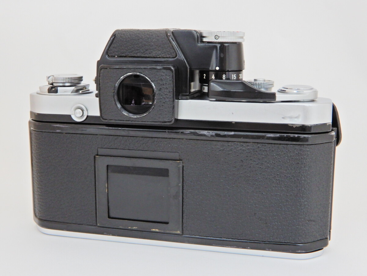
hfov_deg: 38.2
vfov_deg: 29.1
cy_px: 138
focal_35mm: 50
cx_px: 184
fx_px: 530
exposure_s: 1/30
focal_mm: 8.9
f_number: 4
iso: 320
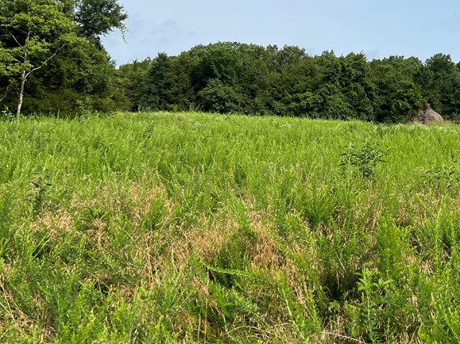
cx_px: 302
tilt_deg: +8.4
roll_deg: -2.8
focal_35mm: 46
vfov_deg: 30.7
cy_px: 66
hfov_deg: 40.8
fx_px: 611
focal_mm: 5.7
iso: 50
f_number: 1.5
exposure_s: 1/5587
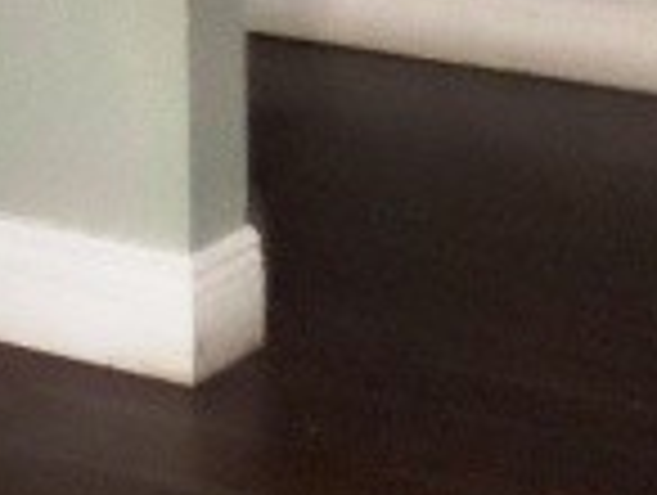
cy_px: -522
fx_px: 3327
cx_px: -252
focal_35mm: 175
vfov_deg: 8.1
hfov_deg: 11.0
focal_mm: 4.5
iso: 400
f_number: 2.5
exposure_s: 1/8
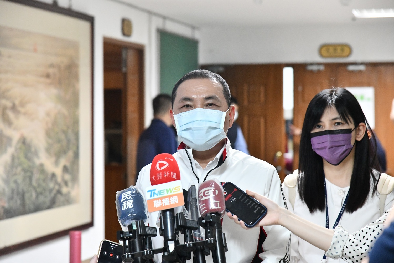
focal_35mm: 120
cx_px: 197
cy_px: 132
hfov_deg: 17.1
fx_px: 1313
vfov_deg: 11.4
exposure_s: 1/125
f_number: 6.3
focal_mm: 120
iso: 5600
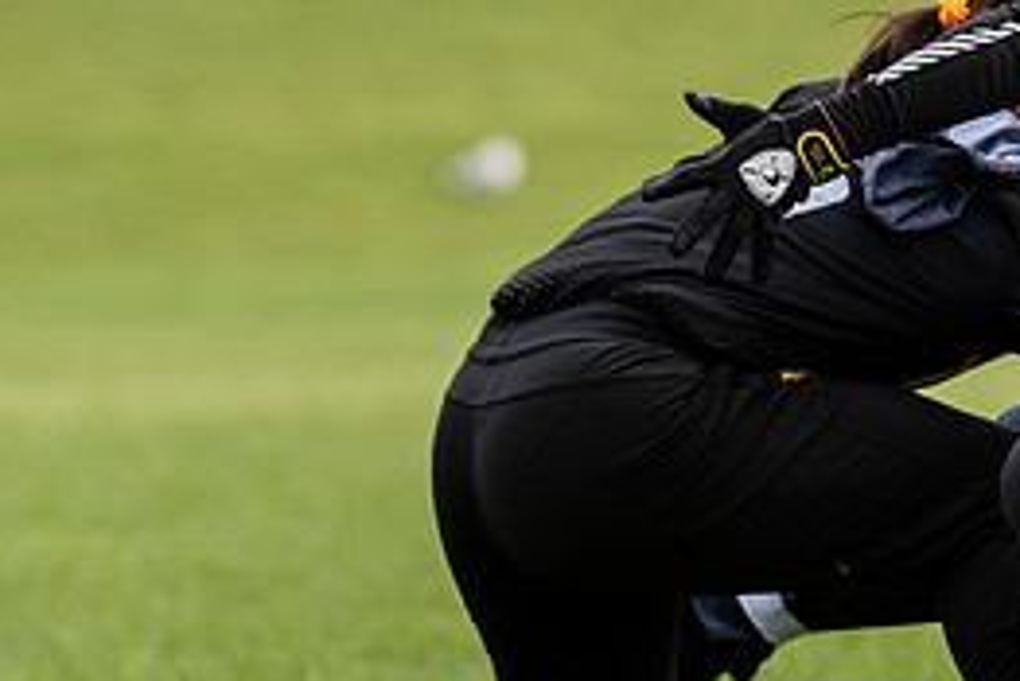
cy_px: 162
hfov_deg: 2.3
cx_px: 708
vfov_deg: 1.5
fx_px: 25967
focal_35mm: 916
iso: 180
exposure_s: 1/1250
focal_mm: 200
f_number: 4
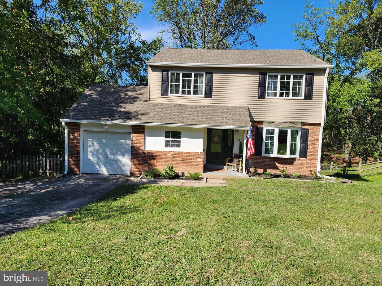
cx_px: 191
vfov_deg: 58.9
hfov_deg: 73.9
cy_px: 143
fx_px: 254
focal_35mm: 23
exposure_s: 1/814
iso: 12
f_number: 1.8
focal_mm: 6.4
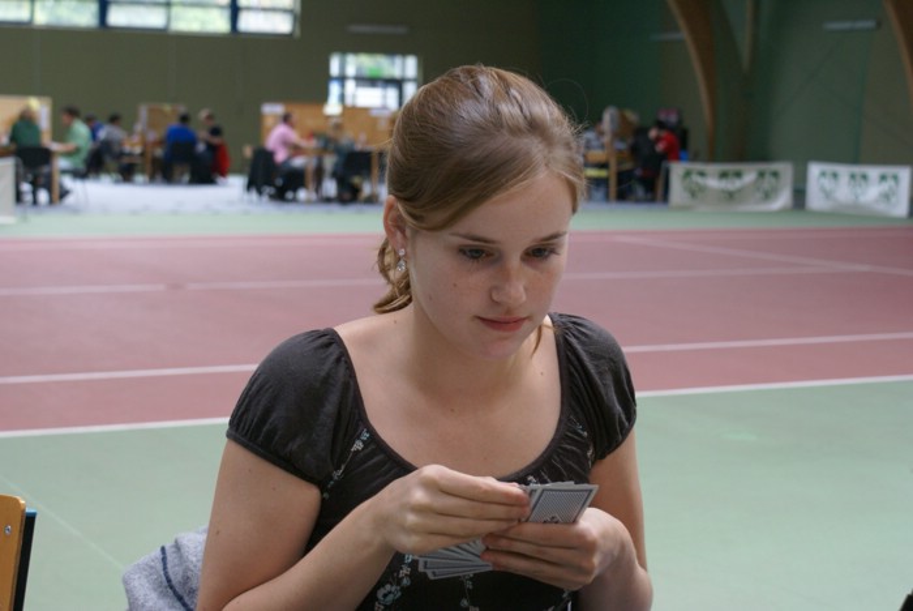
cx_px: 456
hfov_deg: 29.8
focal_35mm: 68
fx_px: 1713
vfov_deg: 20.2
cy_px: 306
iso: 400
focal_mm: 45
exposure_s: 1/60
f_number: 5.6
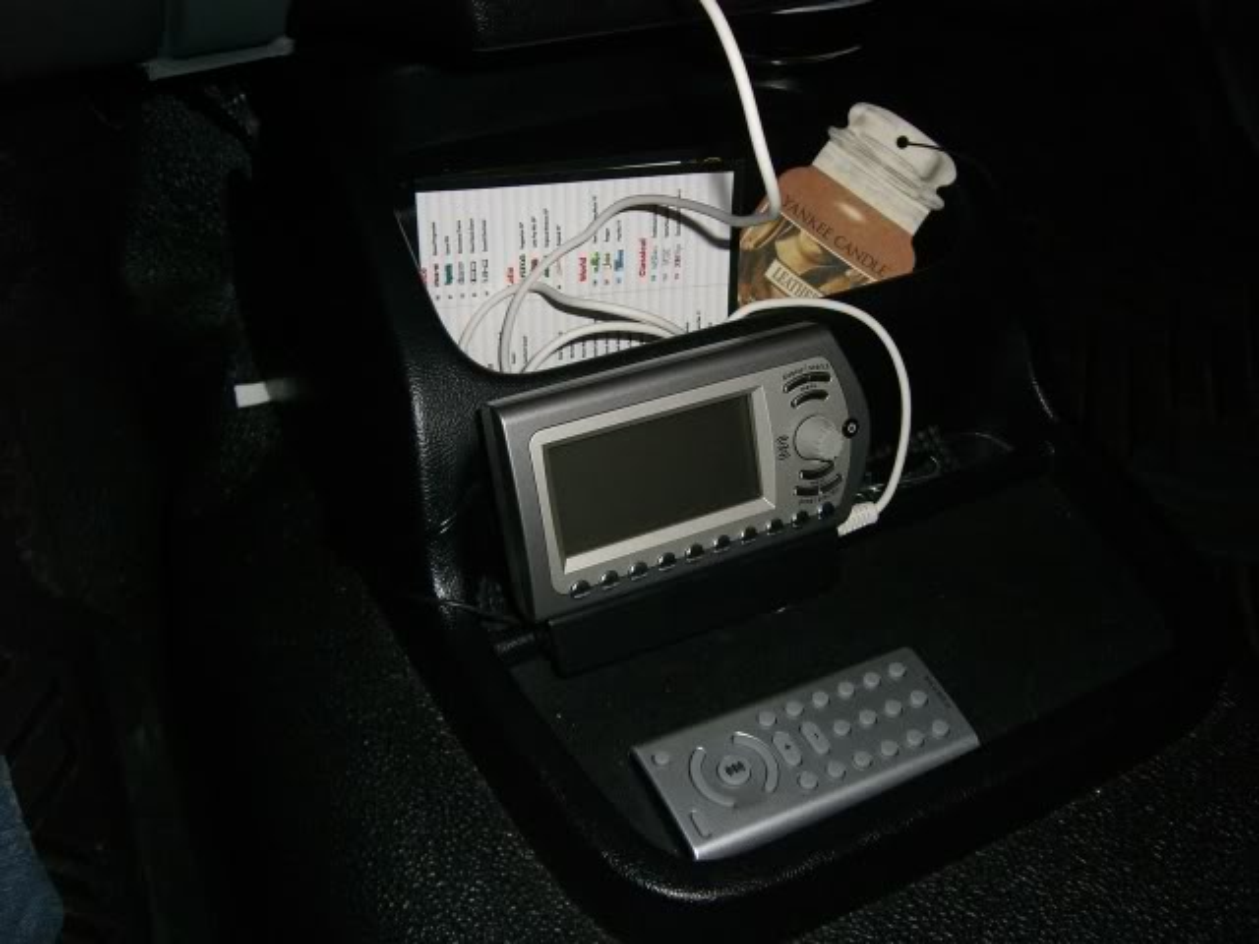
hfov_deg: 49.0
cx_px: 630
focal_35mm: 38
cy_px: 472
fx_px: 1382
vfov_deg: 37.7
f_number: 2.7
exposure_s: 1/60
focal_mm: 6.2
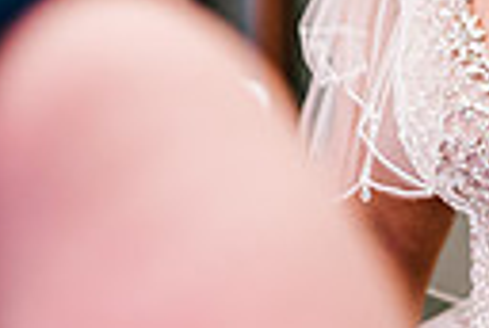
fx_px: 2151
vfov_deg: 8.6
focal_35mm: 158
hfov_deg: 12.9
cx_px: 386
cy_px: -101
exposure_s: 1/250
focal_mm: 35
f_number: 1.4
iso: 1000
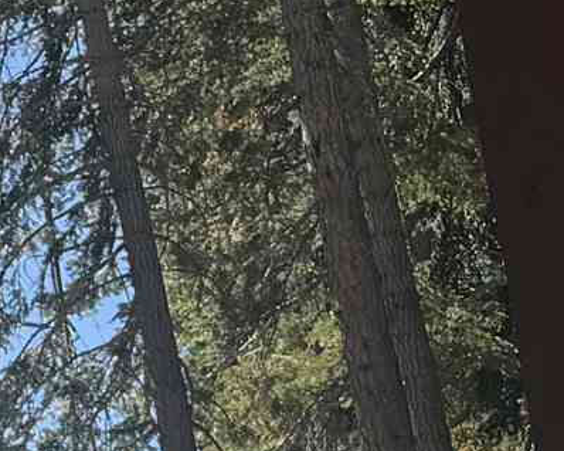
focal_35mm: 181
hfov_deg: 9.4
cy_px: 106
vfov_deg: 8.5
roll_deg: +2.2
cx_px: -818
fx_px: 3020
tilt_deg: +19.2
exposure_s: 1/1949
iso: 80
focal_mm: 6.76
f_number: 1.78
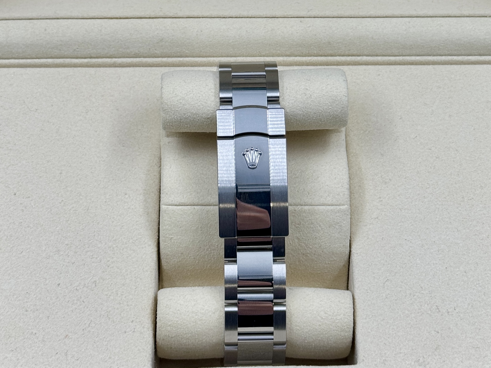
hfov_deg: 39.7
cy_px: 184
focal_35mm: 48
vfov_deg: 30.3
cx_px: 246
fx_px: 681
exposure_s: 1/461
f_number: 1.78
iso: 64
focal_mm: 6.76
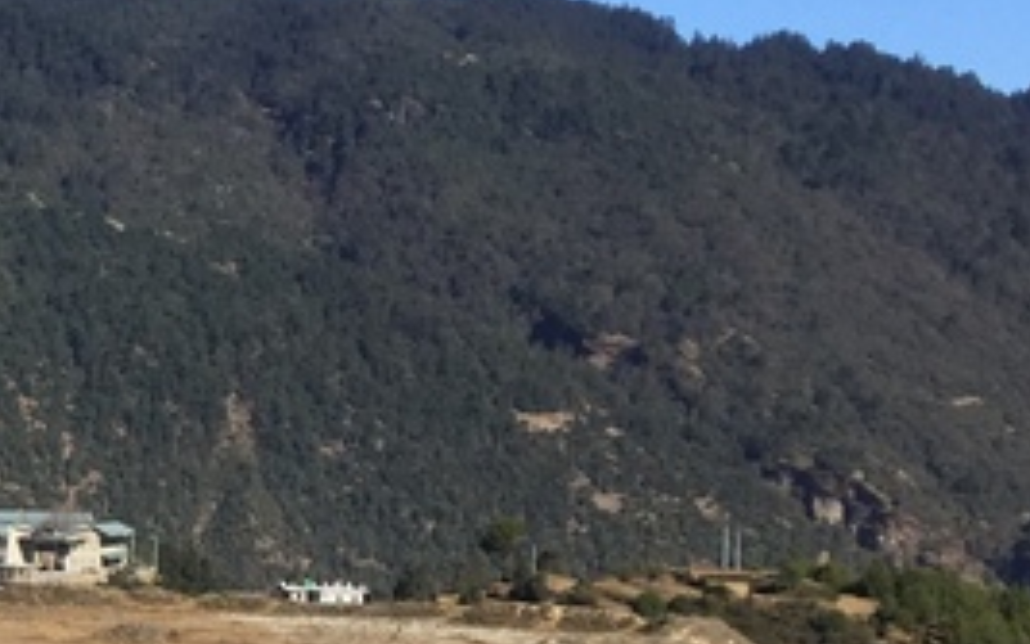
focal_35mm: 115
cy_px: 470
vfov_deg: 11.4
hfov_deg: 15.7
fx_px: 3229
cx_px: -791
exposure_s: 1/1883
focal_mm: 4.15
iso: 32
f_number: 2.2
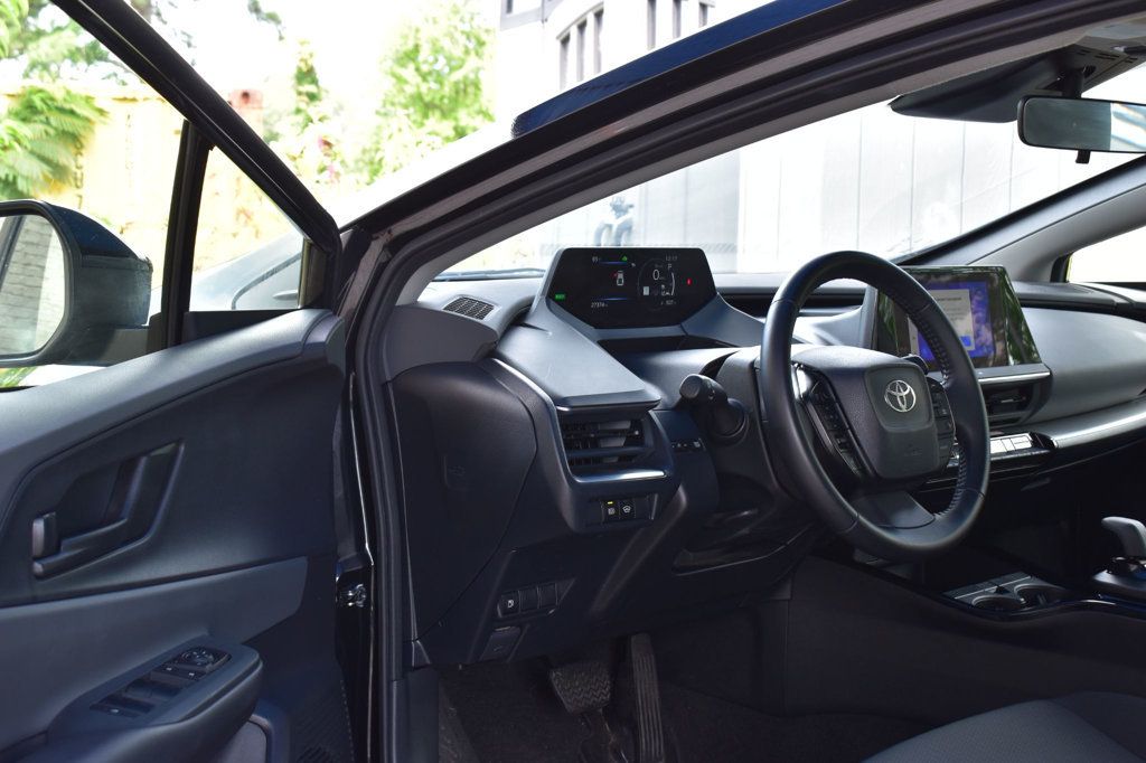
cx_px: 573
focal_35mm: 51
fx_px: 1623
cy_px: 382
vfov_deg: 26.5
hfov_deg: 38.9
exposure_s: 1/60
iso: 400
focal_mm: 34
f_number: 8
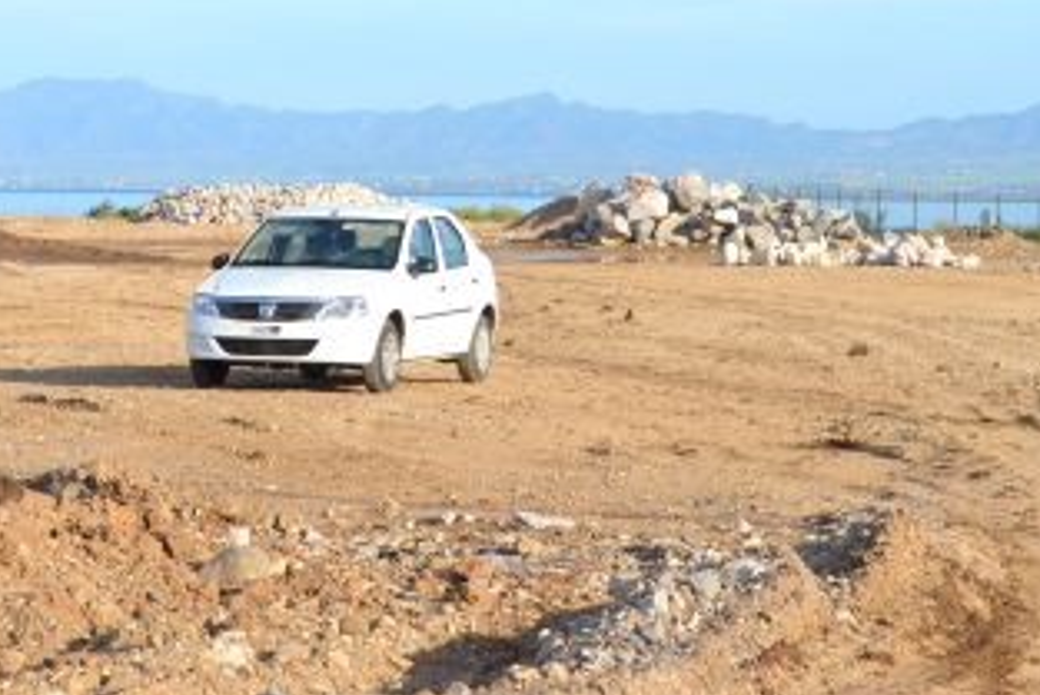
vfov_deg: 9.8
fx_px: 4047
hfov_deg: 14.6
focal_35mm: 140
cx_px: 485
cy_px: 205
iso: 100
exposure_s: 1/250
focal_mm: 45
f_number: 8
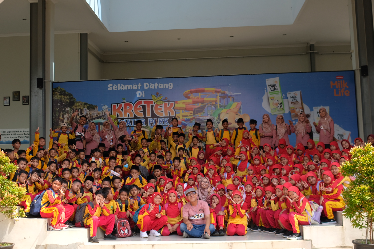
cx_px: 187
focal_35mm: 45
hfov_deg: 43.6
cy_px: 124
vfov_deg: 29.9
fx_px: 467
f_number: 1.8
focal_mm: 30
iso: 200
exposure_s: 1/2000
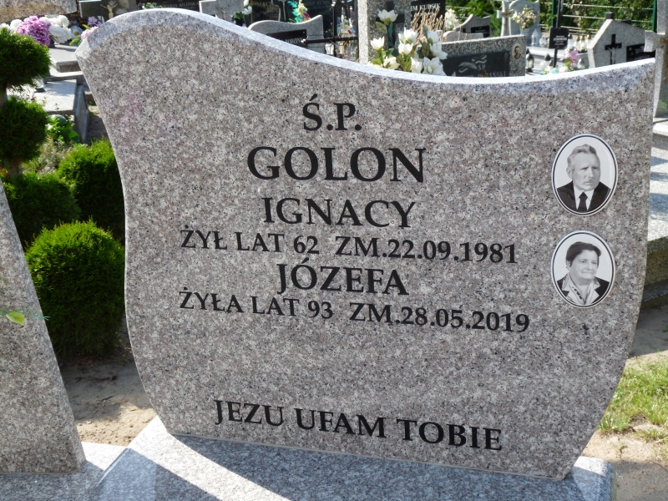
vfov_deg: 29.7
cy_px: 250
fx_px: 946
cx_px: 334
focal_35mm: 49
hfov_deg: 38.9
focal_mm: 8.7
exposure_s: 1/250
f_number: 4.5
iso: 100
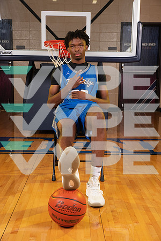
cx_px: 80
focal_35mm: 52
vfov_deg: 38.2
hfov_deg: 26.0
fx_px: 349
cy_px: 120
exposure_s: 1/320
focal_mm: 52
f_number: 7.1
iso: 320
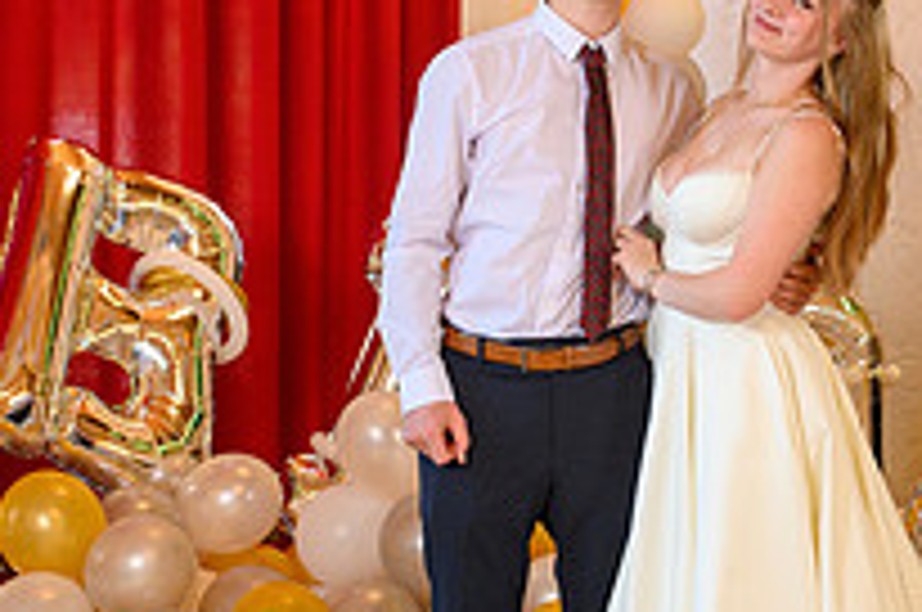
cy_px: 176
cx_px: 549
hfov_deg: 20.6
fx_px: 2532
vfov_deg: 13.7
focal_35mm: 99
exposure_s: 1/100
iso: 1250
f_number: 3.5
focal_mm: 35
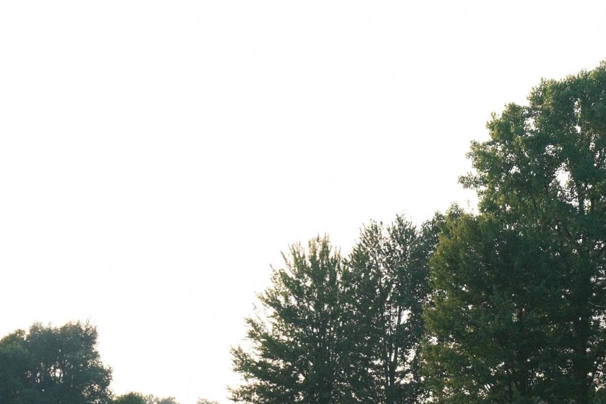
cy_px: 416
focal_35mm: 81
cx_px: 256
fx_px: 1363
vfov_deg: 16.5
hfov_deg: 25.0
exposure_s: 1/500
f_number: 5
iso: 500
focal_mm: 21.4
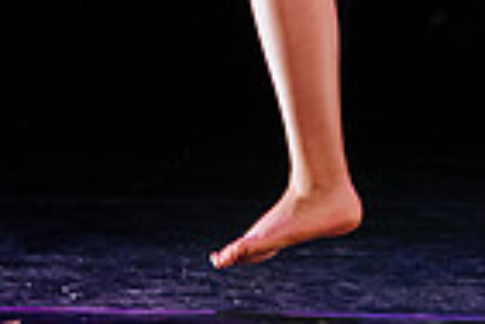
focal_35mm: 861
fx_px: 11599
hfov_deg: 2.4
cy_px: -209
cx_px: 805
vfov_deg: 1.6
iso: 1250
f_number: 2.8
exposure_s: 1/500
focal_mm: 198
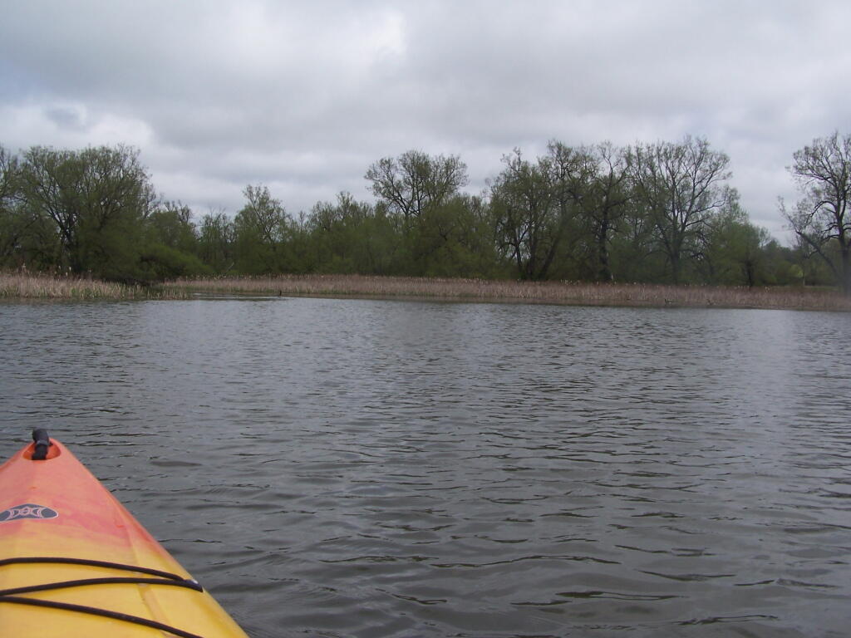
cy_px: 319
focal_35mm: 40
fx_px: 983
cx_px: 426
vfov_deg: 36.0
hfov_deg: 46.8
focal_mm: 6.7
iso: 80
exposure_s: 1/640
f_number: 5.6
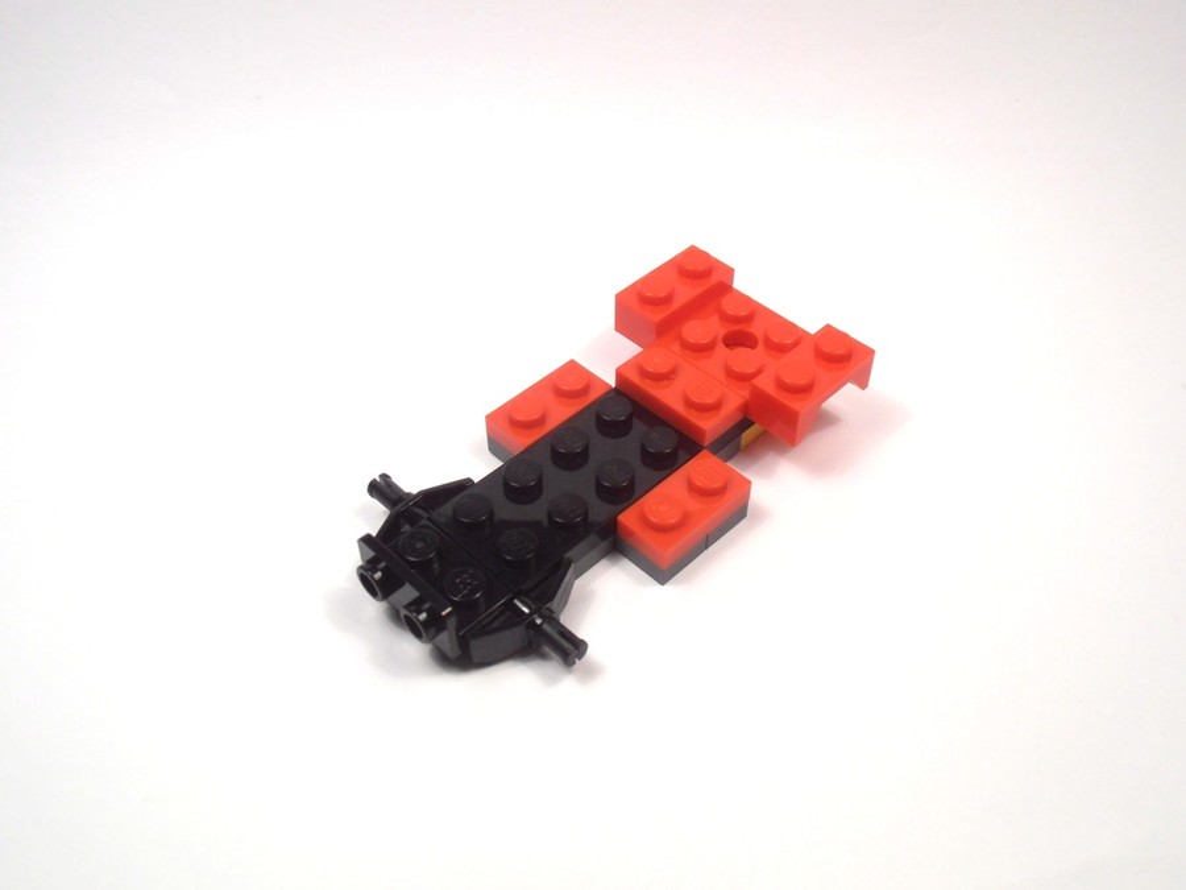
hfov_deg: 50.1
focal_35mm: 37
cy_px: 445
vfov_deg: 38.7
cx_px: 593
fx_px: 1268
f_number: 3.9
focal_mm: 6.61
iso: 80
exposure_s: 1/125
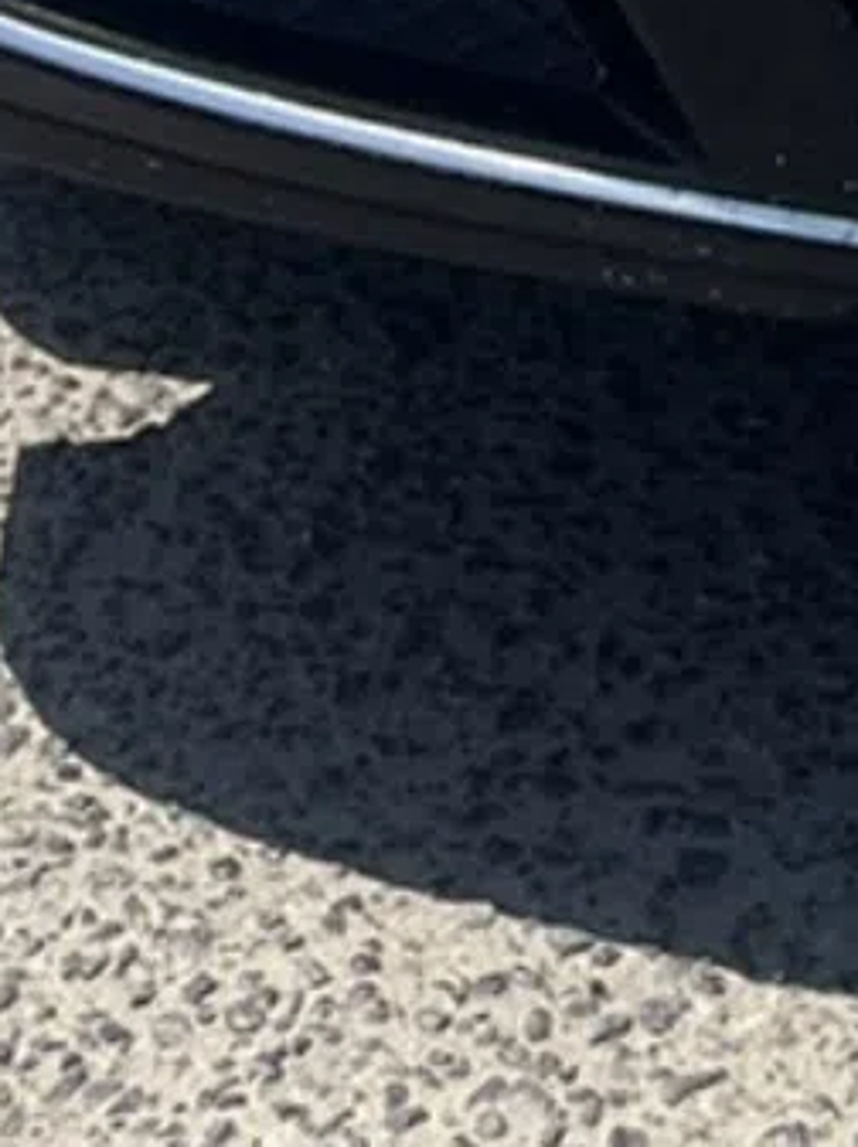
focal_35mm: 206
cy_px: -2211
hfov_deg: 6.9
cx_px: 1893
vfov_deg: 8.3
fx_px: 6821
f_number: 1.5
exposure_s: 1/4274
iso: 50
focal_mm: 5.7
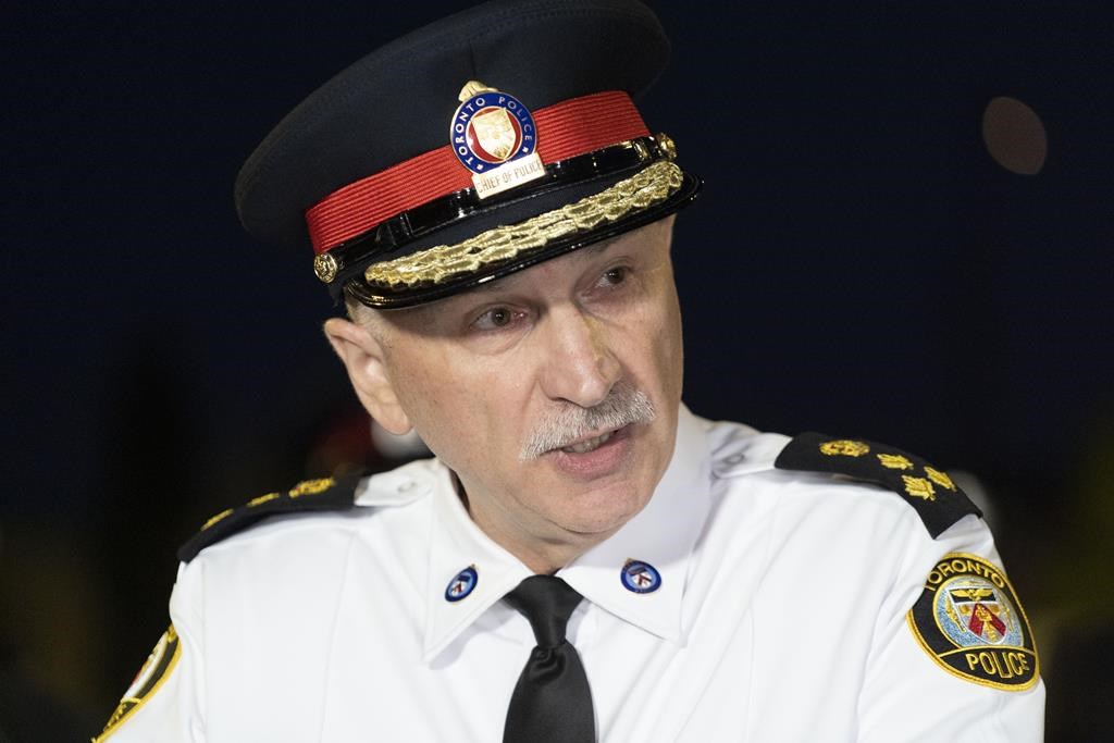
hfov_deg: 10.3
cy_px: 372
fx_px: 6189
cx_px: 557
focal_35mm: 200
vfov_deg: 6.9
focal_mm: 200
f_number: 4
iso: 8000
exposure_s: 1/250
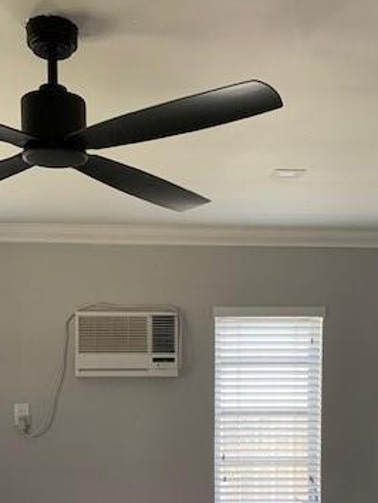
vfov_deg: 38.6
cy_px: 415
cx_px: 189
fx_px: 683
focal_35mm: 47
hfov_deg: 30.9
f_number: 1.8
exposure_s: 1/60
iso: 80
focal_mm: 4.25
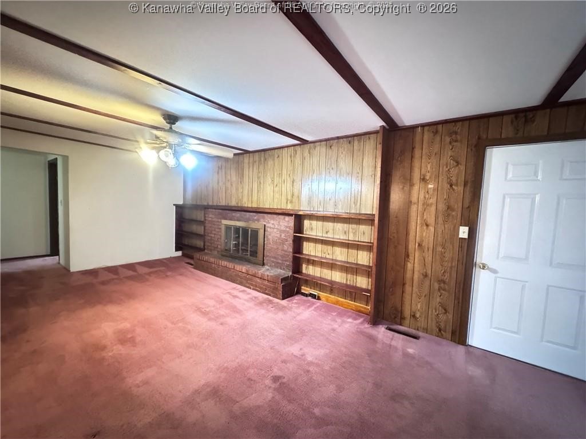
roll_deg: -2.4
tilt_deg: -3.9
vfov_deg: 85.7
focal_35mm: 14
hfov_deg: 102.1
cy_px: 220
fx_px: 237
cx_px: 293
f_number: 2.2
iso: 2500
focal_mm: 2.22
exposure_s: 1/24
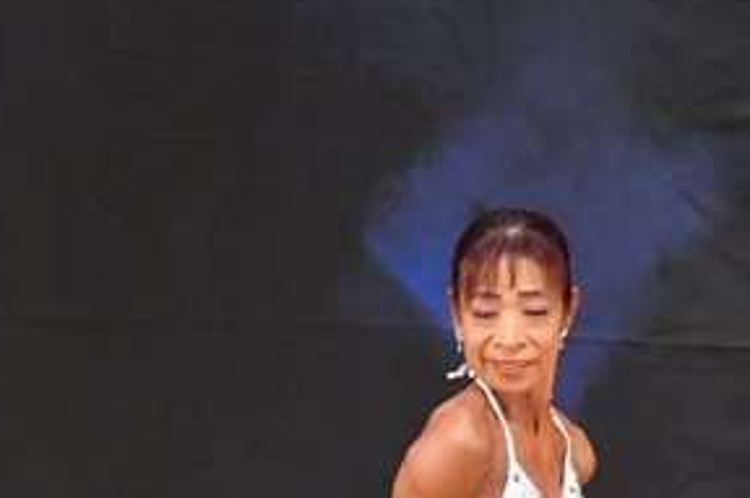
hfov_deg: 2.4
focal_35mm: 849
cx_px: 264
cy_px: 613
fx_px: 17658
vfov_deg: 1.6
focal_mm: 210
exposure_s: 1/400
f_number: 5.6
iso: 7200
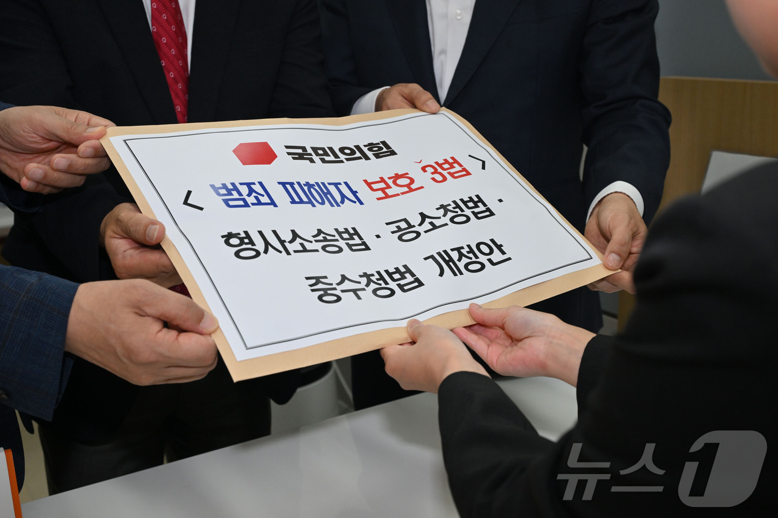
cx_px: 389
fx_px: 907
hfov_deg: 46.4
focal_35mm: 42
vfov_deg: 31.9
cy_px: 259
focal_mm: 42
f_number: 6.3
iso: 1250
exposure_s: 1/250
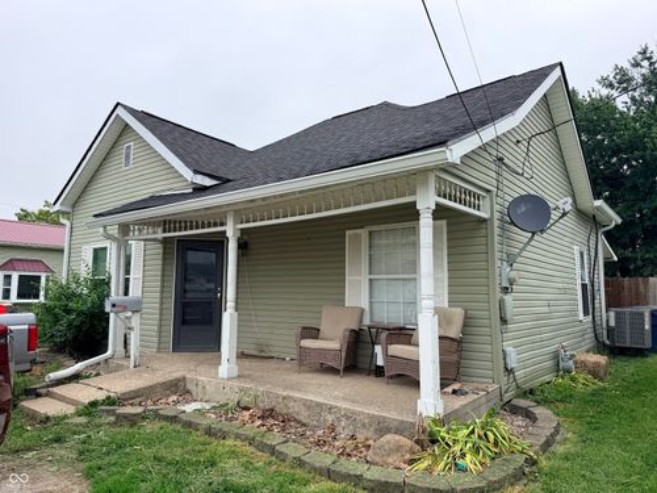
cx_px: 328
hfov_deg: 71.6
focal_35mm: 24
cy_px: 246
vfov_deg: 56.8
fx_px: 456
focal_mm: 6.76
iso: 80
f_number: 1.78
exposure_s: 1/3145
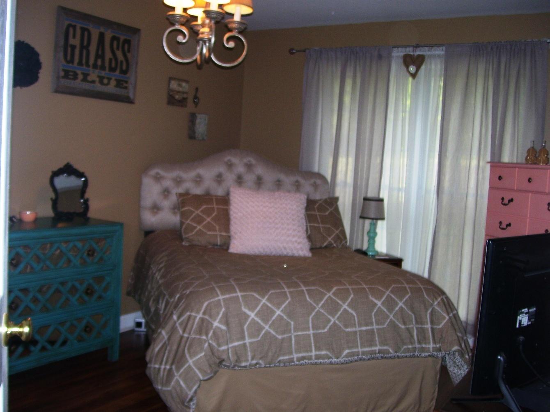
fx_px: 588
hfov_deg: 50.1
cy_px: 206
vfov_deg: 38.7
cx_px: 275
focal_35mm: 37
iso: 80
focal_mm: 6
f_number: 2.7
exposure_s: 1/60
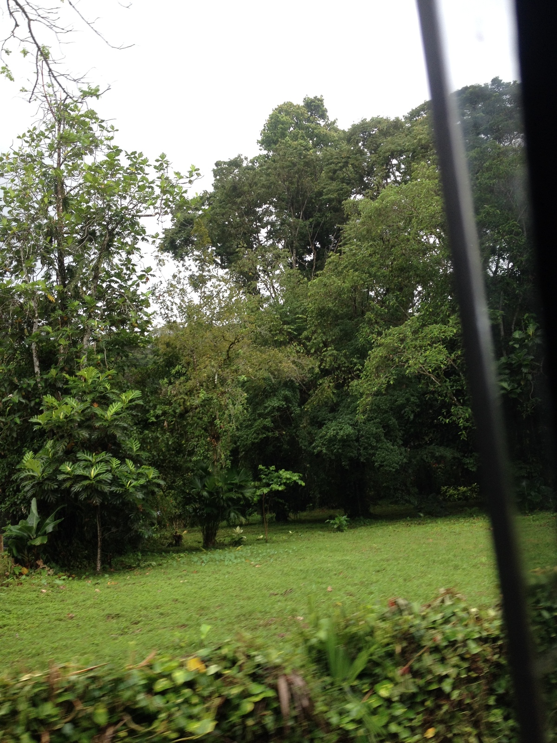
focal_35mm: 35
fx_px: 751
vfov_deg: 52.6
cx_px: 278
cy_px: 372
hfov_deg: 40.7
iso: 50
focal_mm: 4.28
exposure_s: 1/198
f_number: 2.4
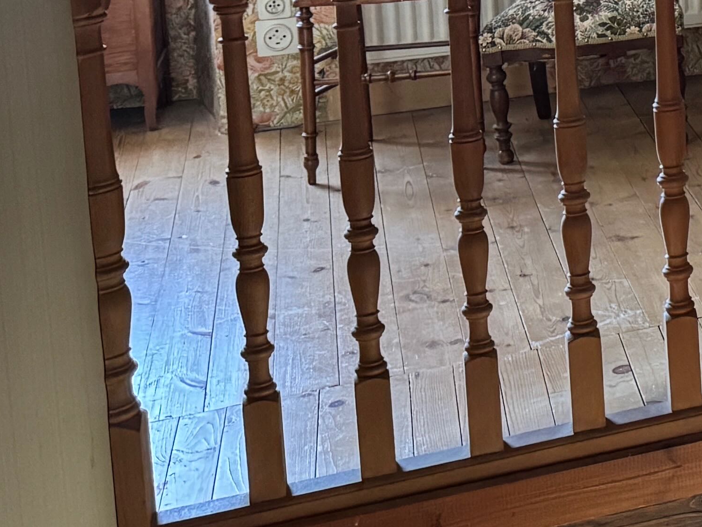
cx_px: 1336
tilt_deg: -4.7
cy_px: -243
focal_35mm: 92
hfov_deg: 16.8
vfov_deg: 15.0
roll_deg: +1.2
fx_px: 1866
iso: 800
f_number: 1.78
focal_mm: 6.76
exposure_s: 1/56
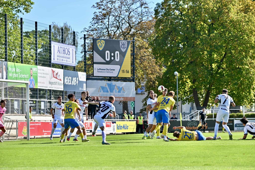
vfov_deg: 10.2
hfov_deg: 15.2
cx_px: 128
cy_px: 85
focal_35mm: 135
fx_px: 956
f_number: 5
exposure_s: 1/1600
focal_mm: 135
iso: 320
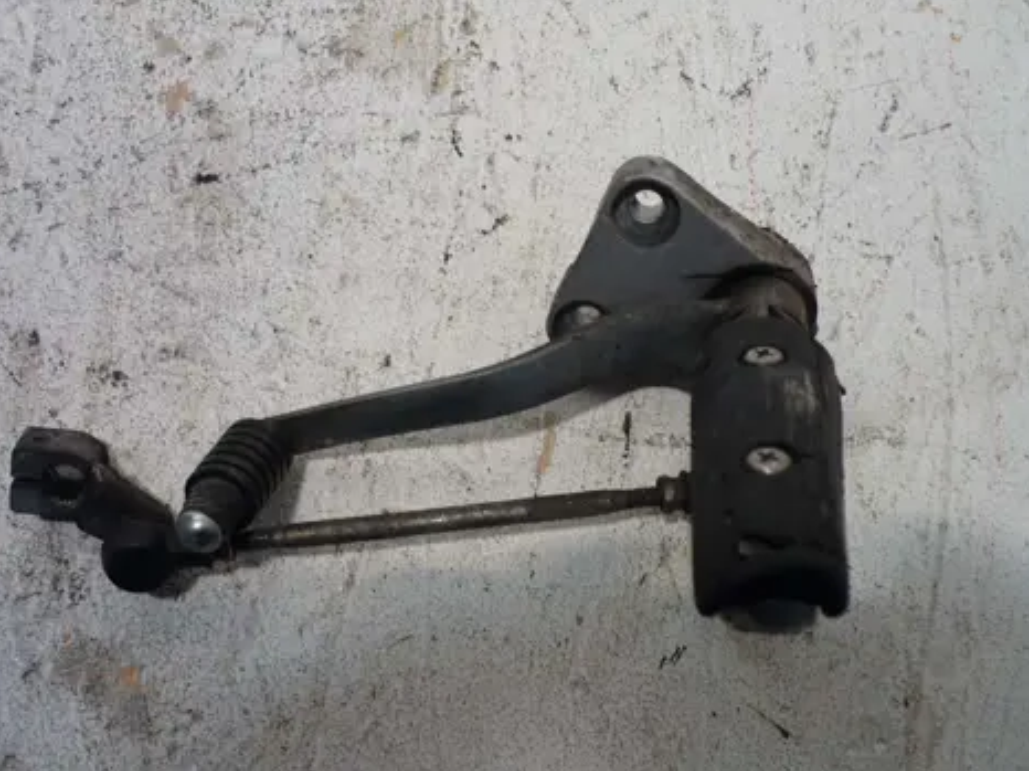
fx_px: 1010
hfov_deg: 54.0
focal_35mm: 34
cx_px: 519
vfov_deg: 41.8
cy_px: 393
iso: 80
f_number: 2.8
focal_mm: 5.5
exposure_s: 1/30
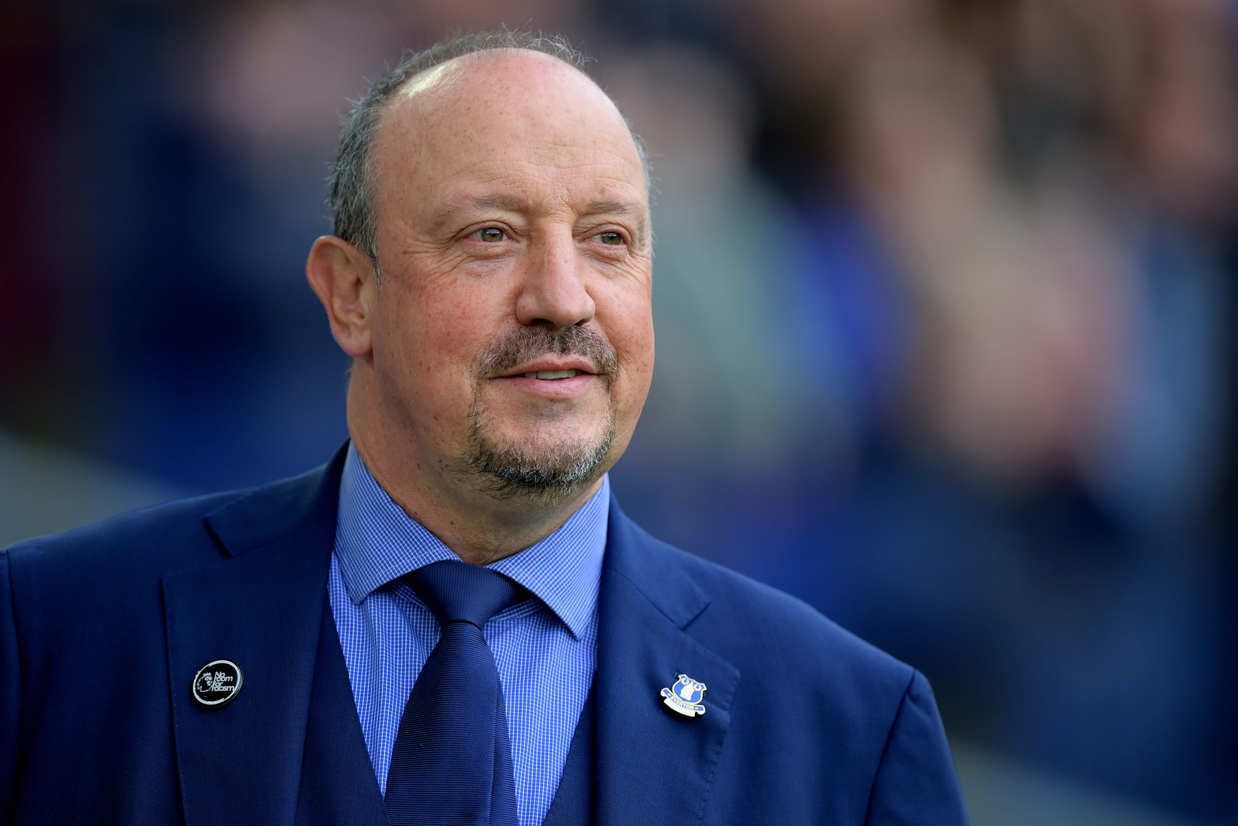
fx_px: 13755
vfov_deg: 3.4
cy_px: 413
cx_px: 619
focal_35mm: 400
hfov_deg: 5.2
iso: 1250
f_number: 2.8
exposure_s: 1/2000
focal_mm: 400
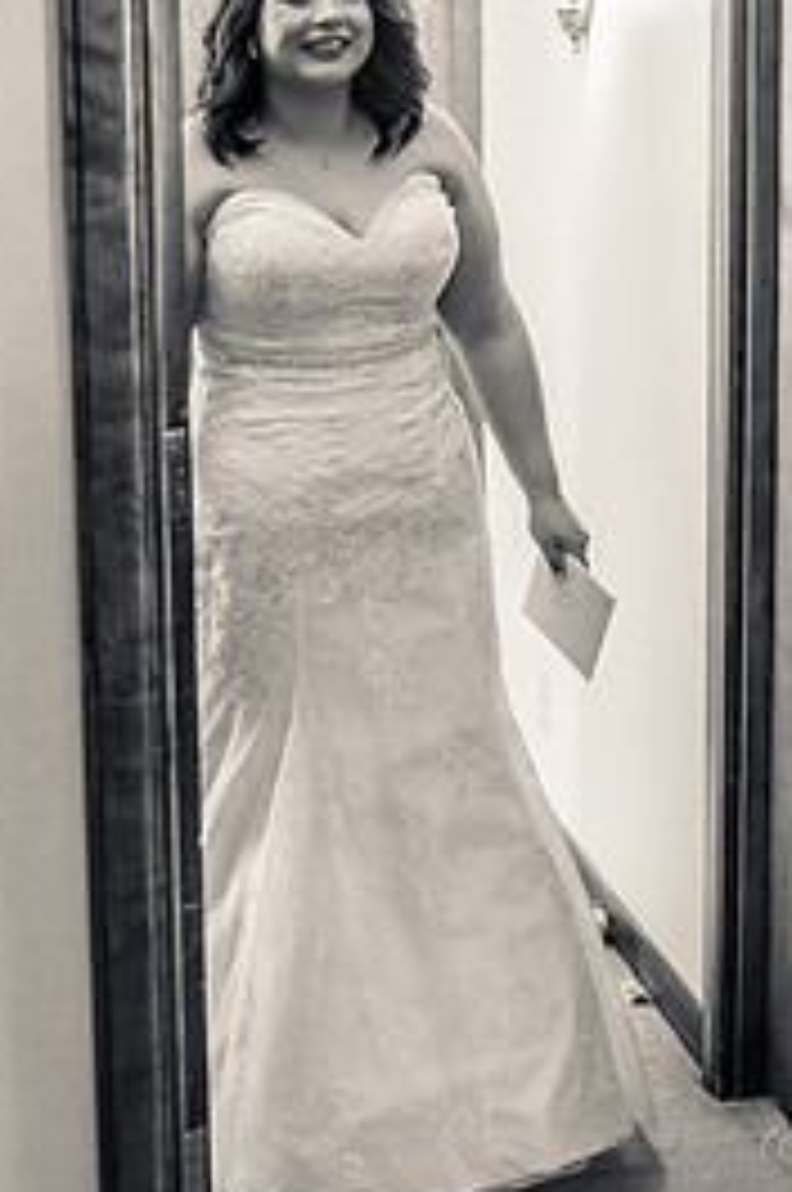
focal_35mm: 85
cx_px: 428
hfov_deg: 16.0
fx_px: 2812
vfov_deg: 23.9
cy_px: 571
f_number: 2
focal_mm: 50
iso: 1600
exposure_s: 1/125
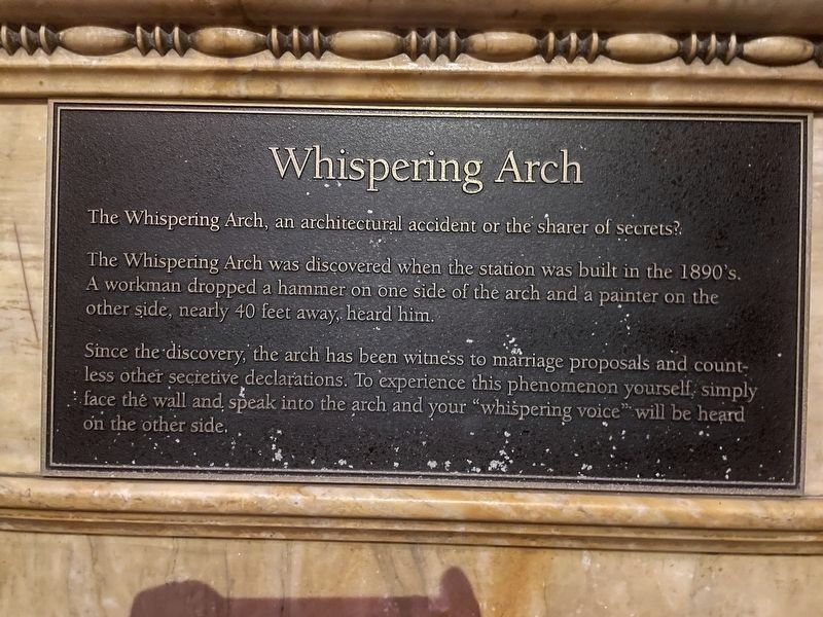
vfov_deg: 53.1
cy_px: 308
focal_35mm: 26
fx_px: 618
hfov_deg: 67.3
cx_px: 412
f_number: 1.6
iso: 500
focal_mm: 4.2
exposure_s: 1/12
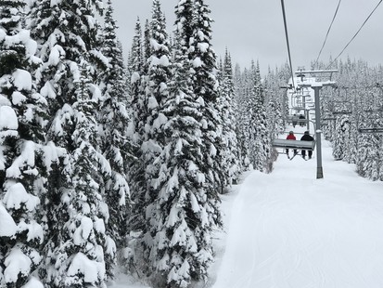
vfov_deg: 21.3
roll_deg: -0.2
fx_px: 764
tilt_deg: +7.3
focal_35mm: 69
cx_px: 180
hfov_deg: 28.1
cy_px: 122
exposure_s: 1/190
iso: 20
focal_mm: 6.6
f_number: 2.8
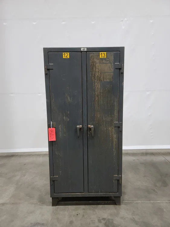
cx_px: 85
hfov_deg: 54.9
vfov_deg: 69.4
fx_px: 164
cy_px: 114
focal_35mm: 25
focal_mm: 7
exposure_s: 1/40
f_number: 1.8
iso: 250
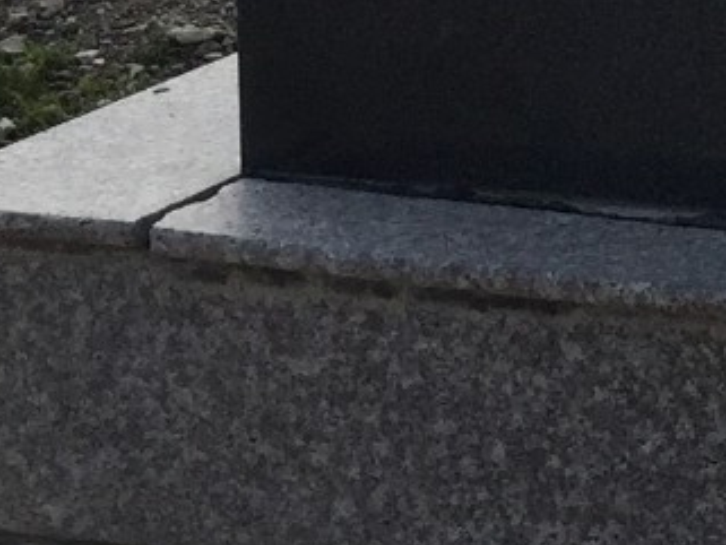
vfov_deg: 7.9
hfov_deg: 9.2
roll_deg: -3.3
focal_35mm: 185
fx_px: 3881
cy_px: -292
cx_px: 1938
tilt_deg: -9.3
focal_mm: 4.15
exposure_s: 1/2475
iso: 32
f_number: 2.2
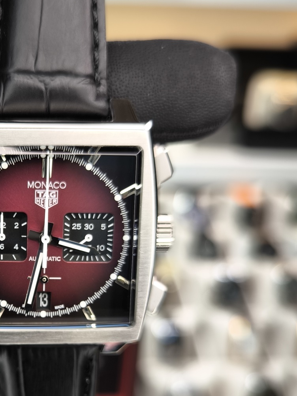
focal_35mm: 49
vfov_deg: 38.3
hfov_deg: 28.8
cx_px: 44
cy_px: 279
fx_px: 561
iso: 80
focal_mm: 6.92
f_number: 1.9
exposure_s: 1/83.4
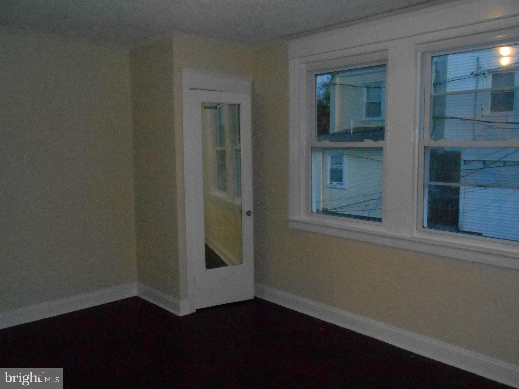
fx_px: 465
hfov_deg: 58.3
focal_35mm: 31
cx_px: 260
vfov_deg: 45.5
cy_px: 194
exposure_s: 1/25
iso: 1600
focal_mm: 5.5
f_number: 11.4
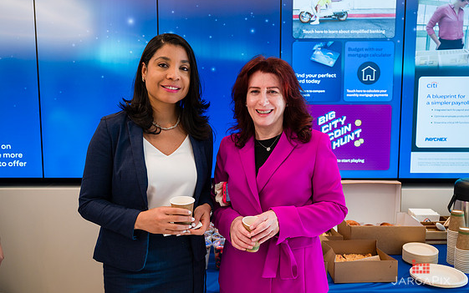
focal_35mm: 34
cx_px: 229
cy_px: 142
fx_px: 435
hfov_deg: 56.7
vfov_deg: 37.3
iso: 500
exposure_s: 1/200
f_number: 3.2
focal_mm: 32
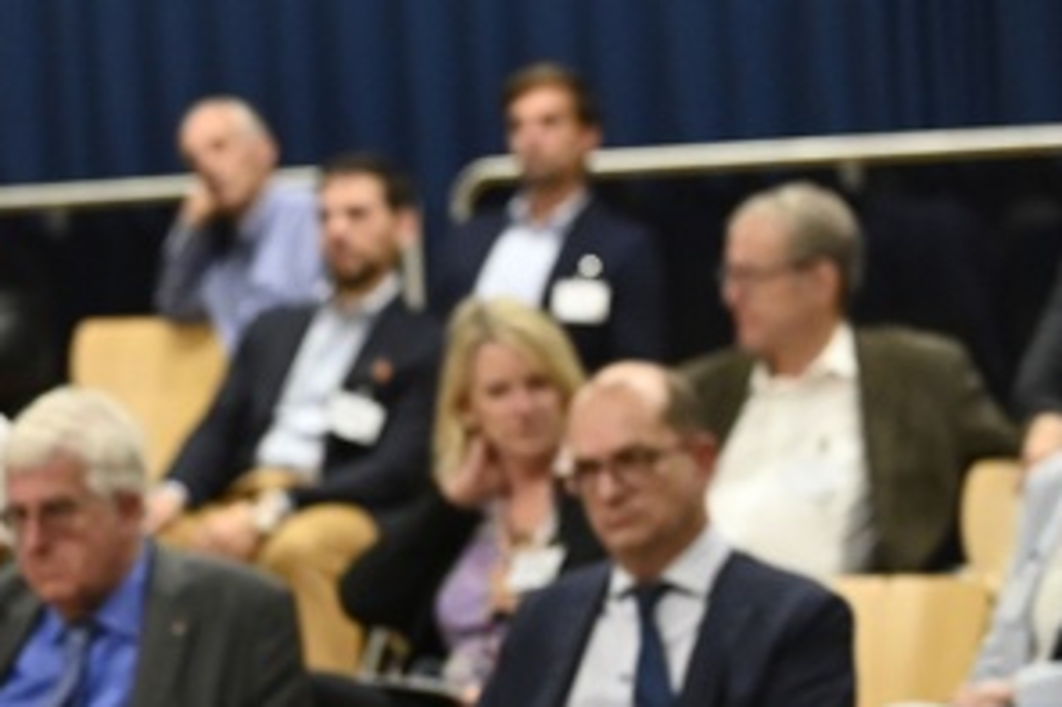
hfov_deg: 8.8
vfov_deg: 5.9
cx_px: -330
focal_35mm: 230
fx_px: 6781
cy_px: 890
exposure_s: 1/100
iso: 5000
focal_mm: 86
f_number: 3.5
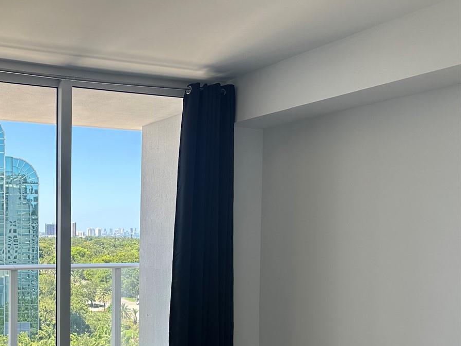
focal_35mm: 43
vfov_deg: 32.9
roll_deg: -0.2
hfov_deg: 40.6
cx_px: 49
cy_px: 264
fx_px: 573
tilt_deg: -2.6
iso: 80
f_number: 1.78
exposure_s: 1/251
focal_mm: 6.86
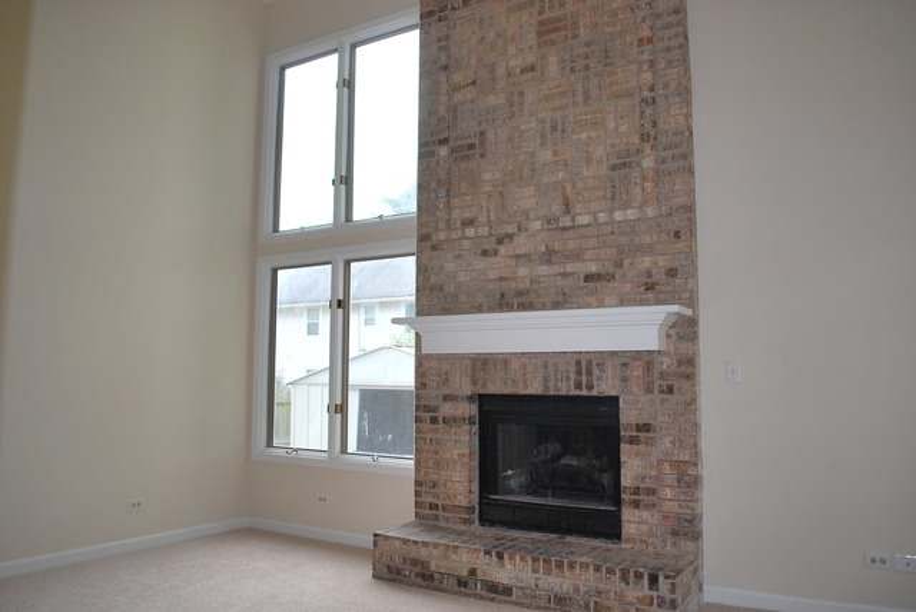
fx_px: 688
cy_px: 306
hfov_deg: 67.3
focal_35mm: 27
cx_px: 458
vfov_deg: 48.0
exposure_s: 1/125
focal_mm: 18
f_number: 3.5
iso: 180
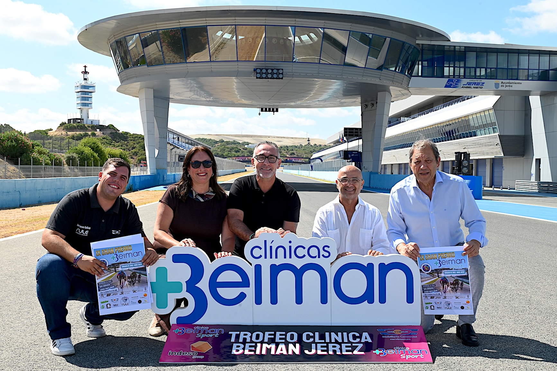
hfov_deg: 44.5
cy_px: 186
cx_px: 278
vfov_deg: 30.5
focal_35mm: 44
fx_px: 680
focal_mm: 44
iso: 400
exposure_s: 1/250
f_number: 13
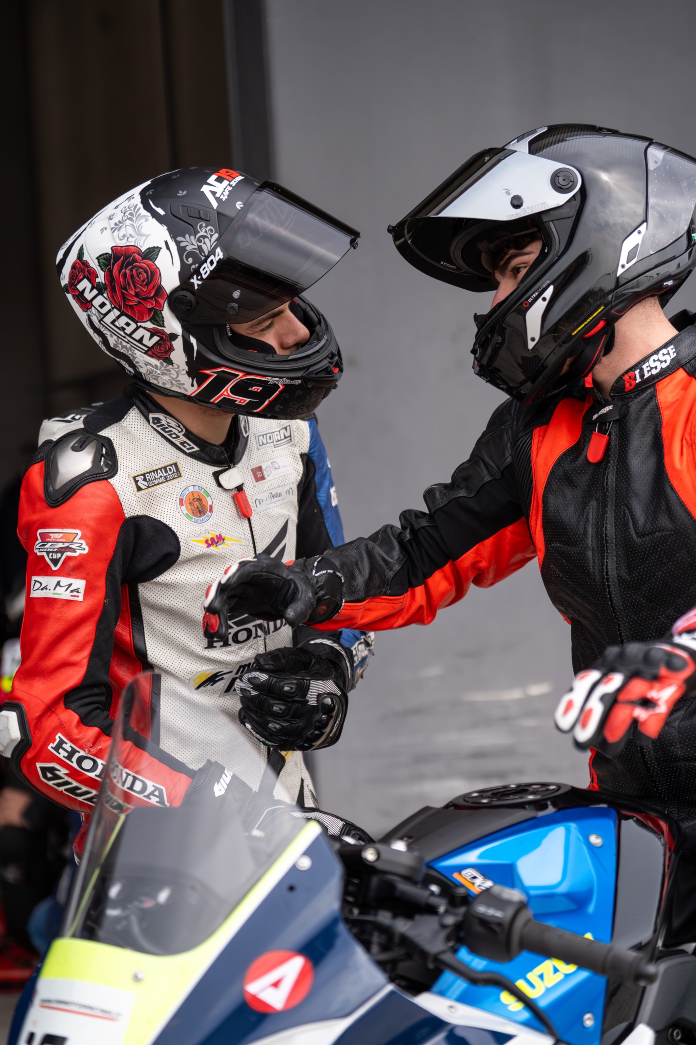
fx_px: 2030
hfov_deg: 19.5
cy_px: 522
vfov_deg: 28.8
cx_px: 348
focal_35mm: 70
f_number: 2.8
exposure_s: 1/2500
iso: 200
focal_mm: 70
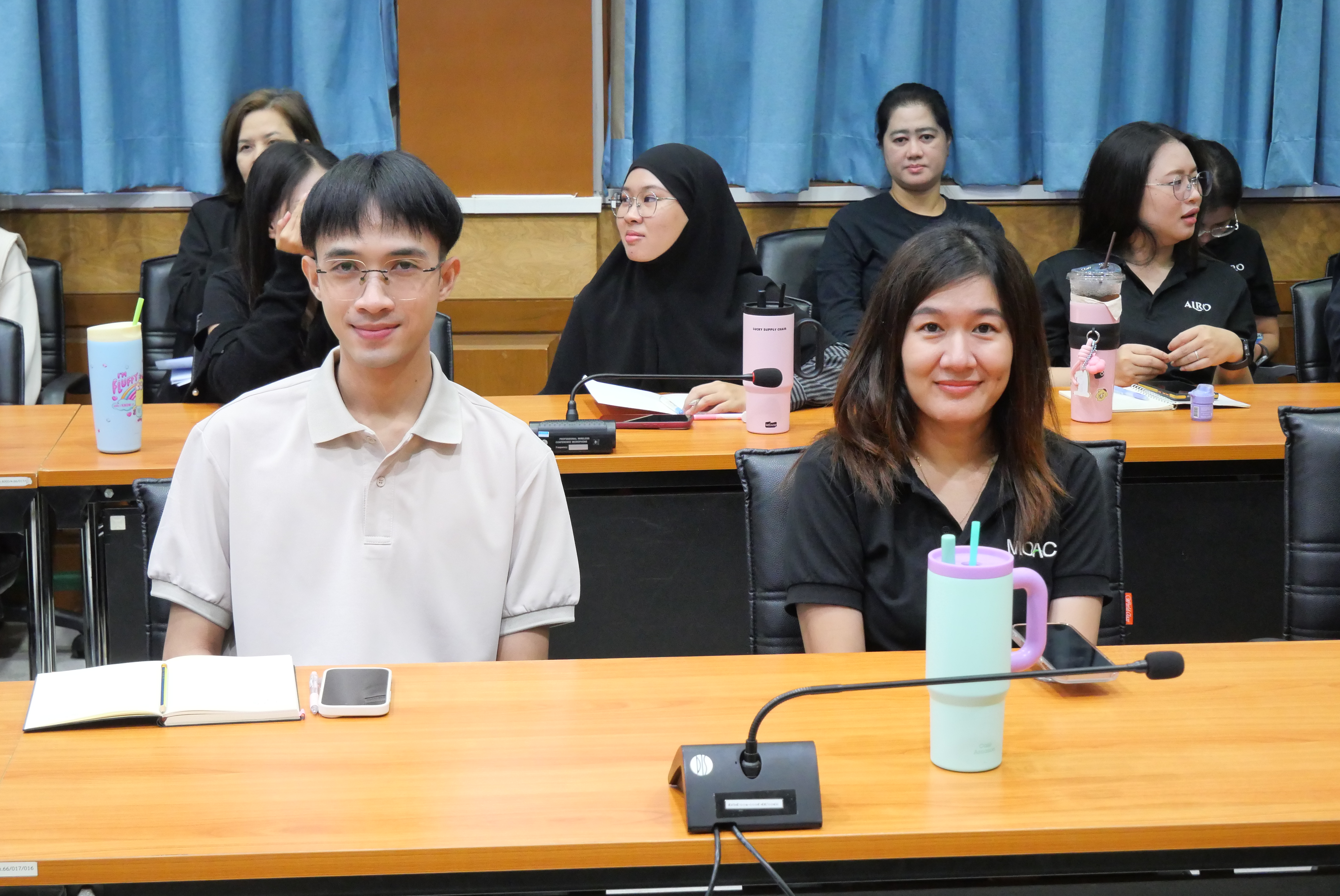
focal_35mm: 68
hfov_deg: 29.6
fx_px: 2533
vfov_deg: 20.0
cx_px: 670
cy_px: 448
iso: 3200
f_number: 5.1
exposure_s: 1/50
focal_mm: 33
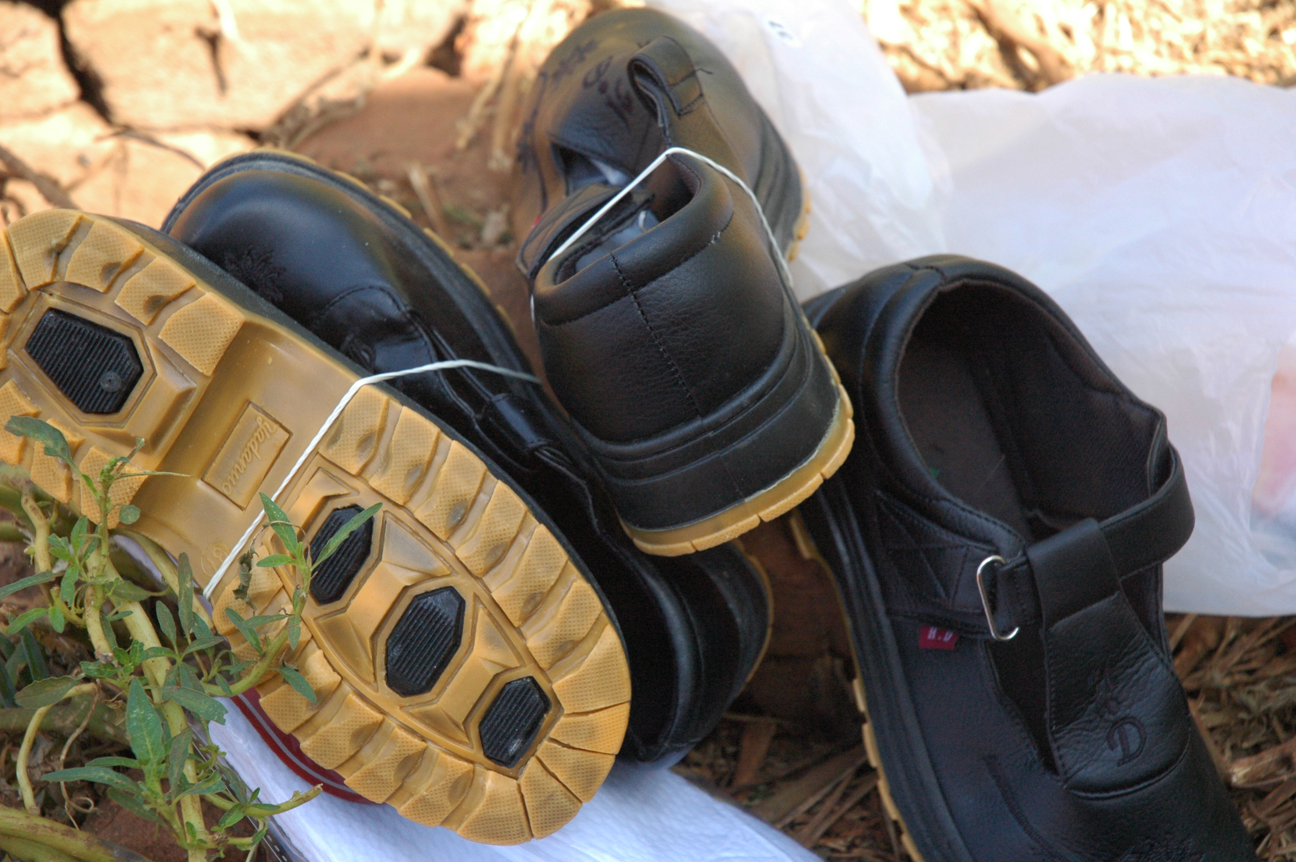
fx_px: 3345
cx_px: 648
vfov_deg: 14.7
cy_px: 431
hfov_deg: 21.9
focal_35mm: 93
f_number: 5
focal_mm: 62
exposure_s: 1/400
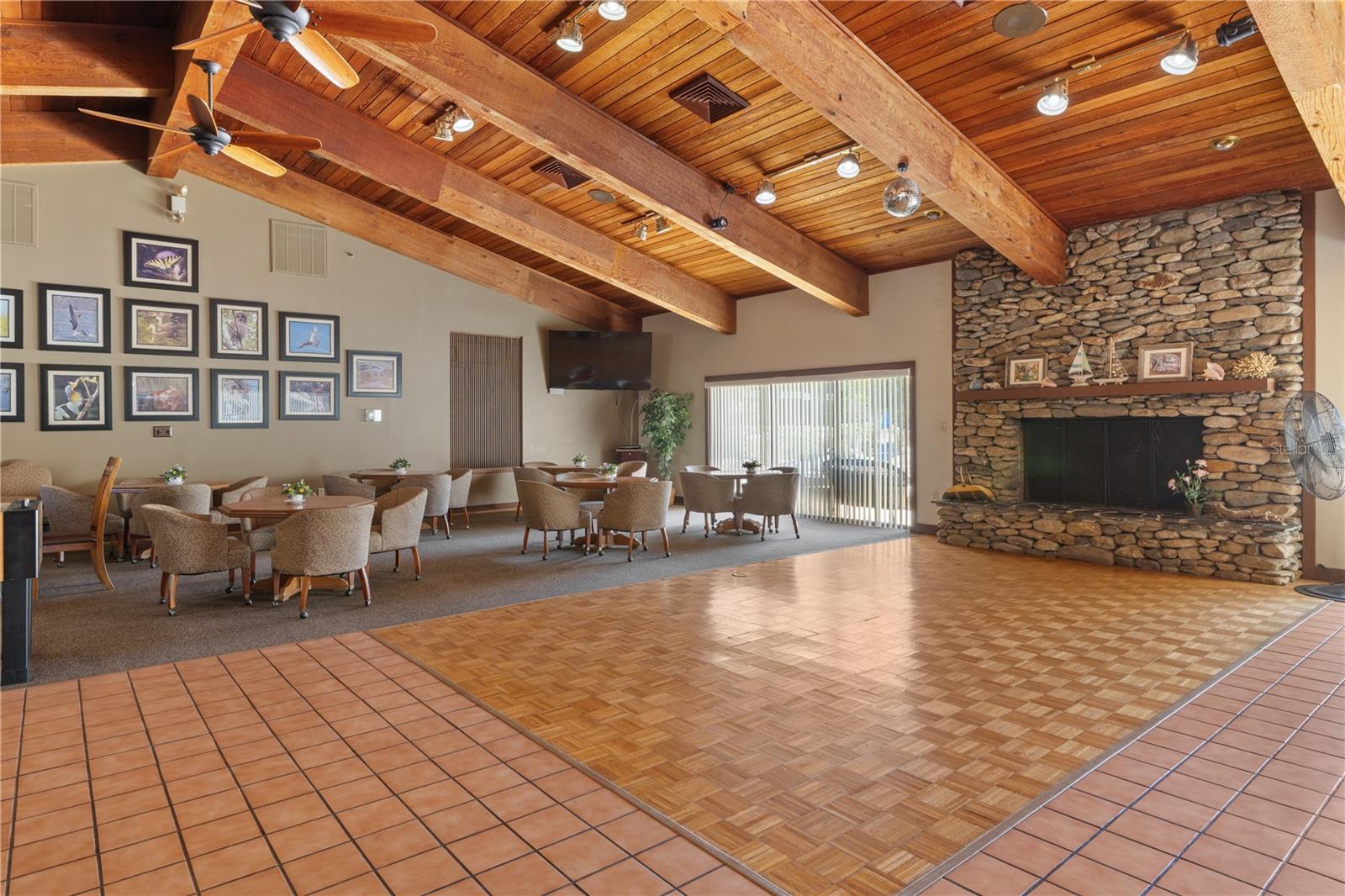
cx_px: 672
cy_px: 448
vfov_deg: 63.2
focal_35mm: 20
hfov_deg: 85.4
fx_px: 728
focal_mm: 13
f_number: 8
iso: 320
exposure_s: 1.6
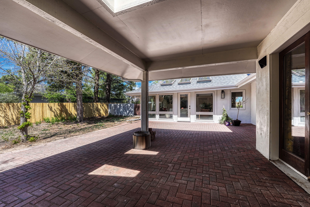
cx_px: 155
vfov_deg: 81.2
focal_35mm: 14
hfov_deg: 104.3
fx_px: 121
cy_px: 104
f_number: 8
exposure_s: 1/400
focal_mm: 14
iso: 400
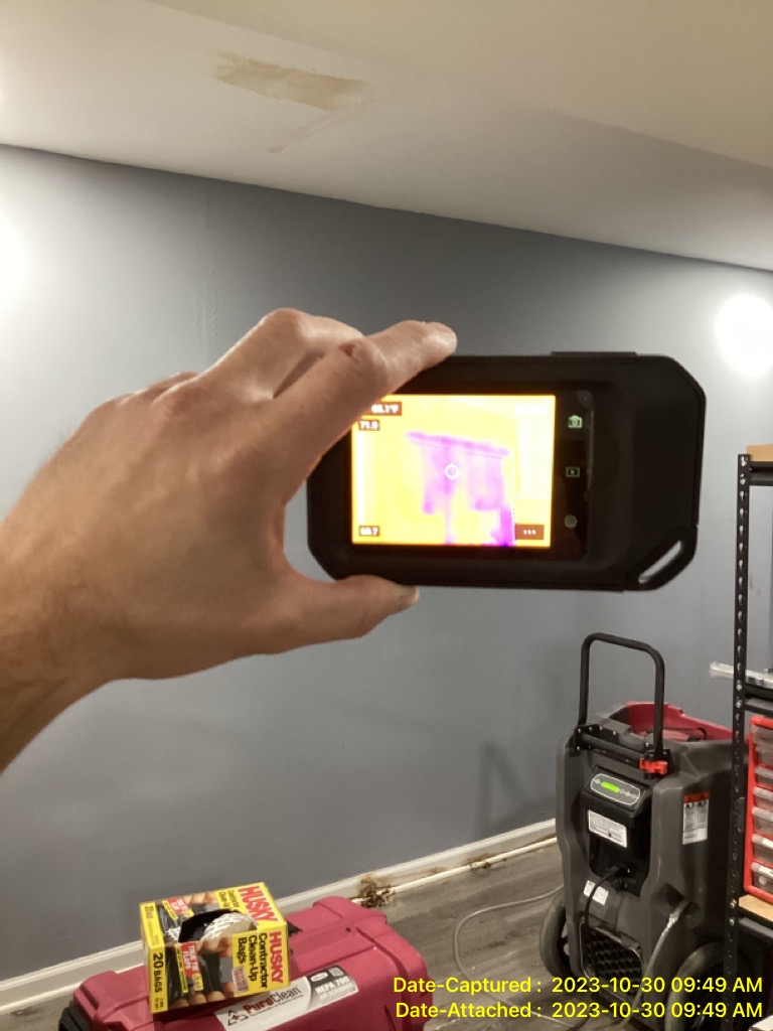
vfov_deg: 58.4
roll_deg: +0.1
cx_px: 386
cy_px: 516
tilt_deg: -6.5
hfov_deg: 45.4
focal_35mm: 31
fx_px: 923
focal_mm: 3.3
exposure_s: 1/30
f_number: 2.4
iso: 400
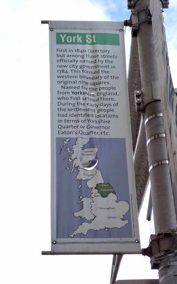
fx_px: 772
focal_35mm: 100
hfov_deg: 13.1
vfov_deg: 20.8
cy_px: 142
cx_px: 98
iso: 100
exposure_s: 1/200
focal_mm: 16.79
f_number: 4.7
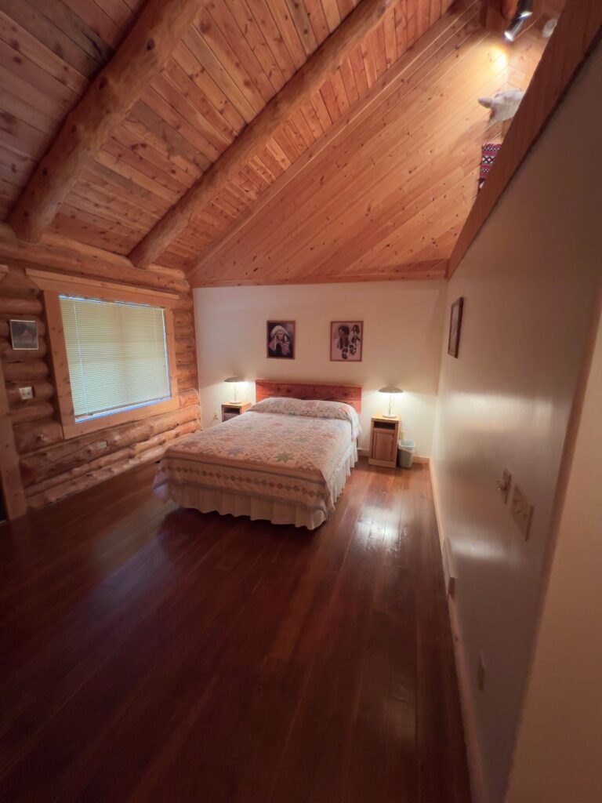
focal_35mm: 13
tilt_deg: -9.9
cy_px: 402
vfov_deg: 106.2
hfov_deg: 89.9
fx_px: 301
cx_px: 301
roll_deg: +0.1
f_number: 1.8
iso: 800
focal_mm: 1.57
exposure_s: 1/60
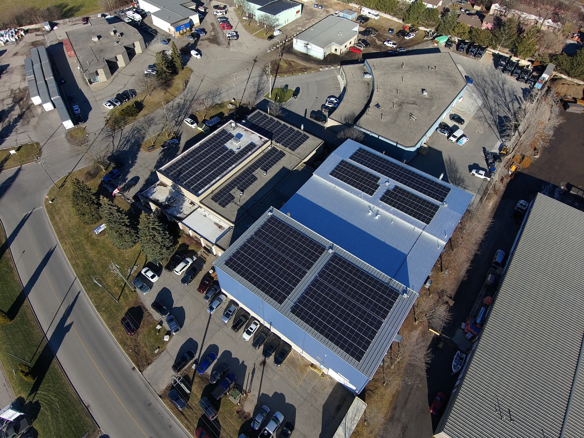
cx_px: 292
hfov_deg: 79.0
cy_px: 219
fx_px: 354
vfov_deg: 63.4
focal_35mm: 21
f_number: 2.8
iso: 100
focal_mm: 3.7
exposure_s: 1/947
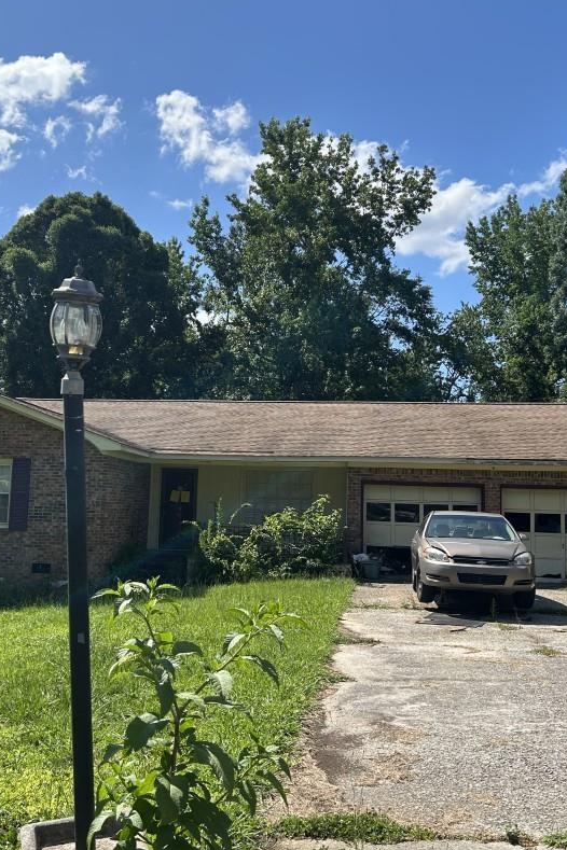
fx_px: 874
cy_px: 401
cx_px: 255
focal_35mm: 37
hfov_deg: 35.9
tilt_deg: +9.1
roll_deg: -2.7
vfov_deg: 51.9
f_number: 1.5
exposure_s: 1/3968
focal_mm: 5.7
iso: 50
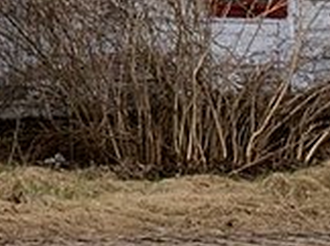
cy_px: -106
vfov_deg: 6.1
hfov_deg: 8.1
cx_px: -122
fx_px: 2294
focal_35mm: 241
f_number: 8
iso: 100
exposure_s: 1/160
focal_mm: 30
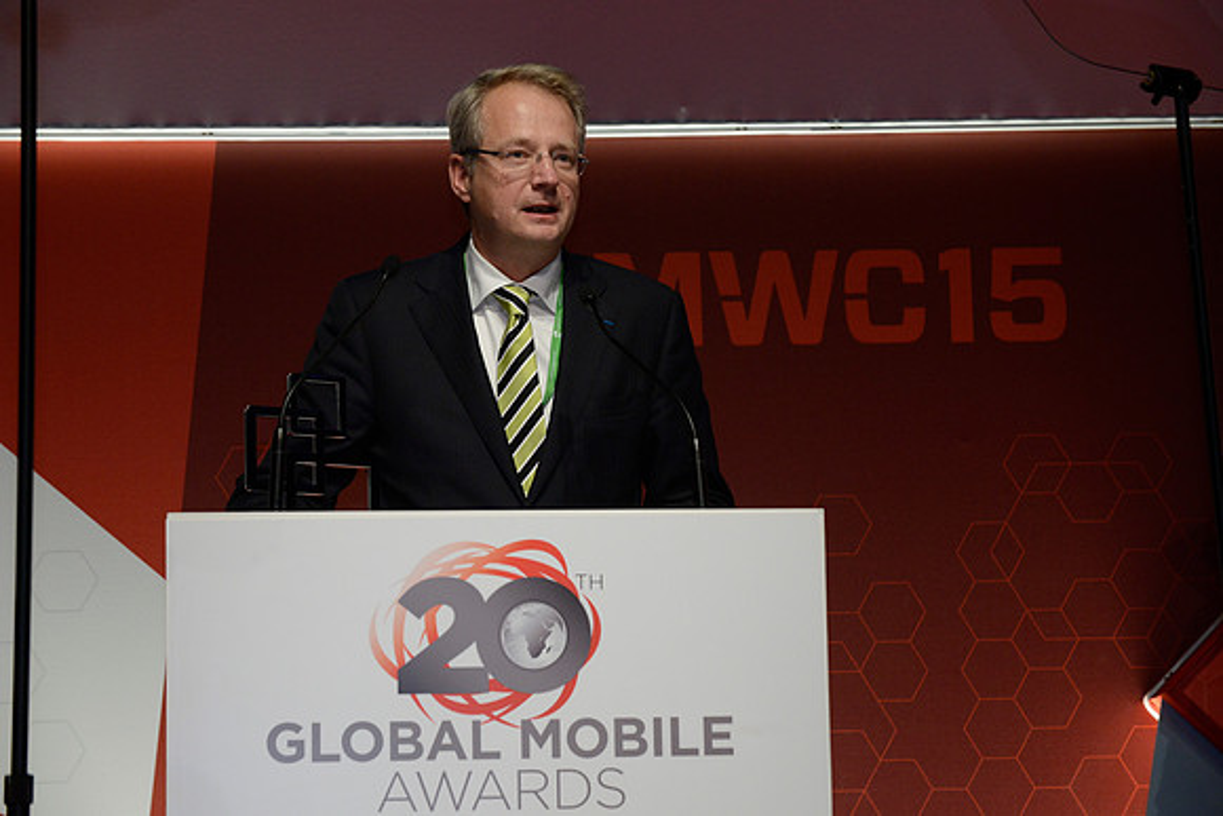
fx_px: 4247
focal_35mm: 125
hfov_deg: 16.4
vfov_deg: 11.0
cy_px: 408
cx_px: 612
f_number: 7.1
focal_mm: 125
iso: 2500
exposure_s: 1/250
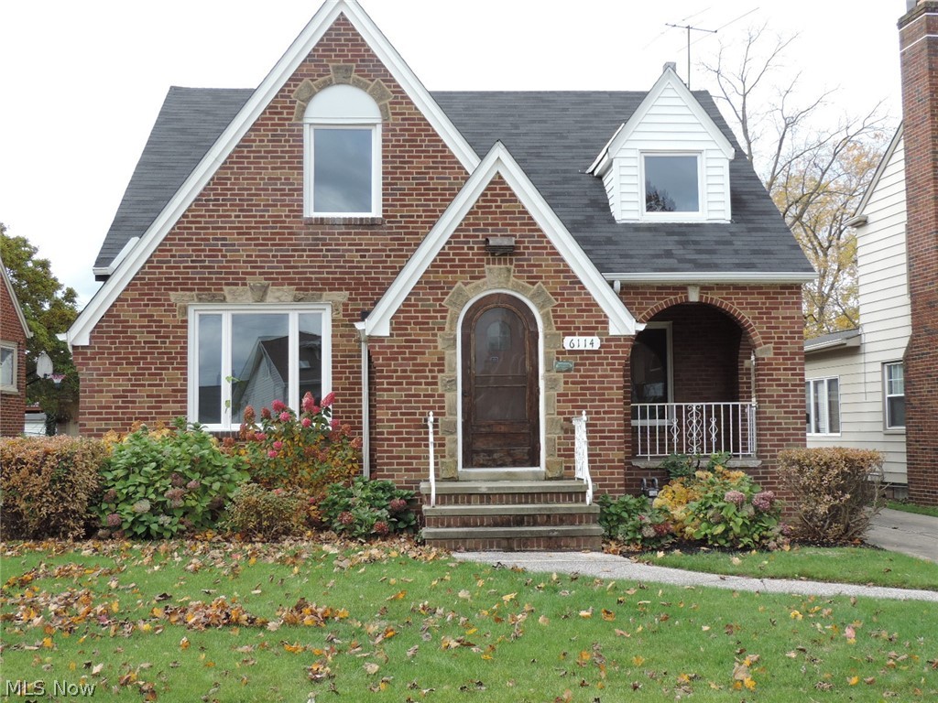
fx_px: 1165
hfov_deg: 43.9
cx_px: 469
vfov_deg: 33.6
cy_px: 352
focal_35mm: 43
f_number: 3.4
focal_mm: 7.6
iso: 80
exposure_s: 1/250
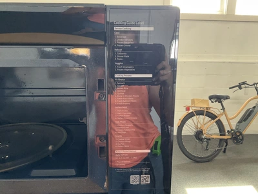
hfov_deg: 61.7
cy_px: 97
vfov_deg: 48.2
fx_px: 216
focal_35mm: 29
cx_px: 129
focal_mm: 3
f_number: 1.8
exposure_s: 1/60
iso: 160
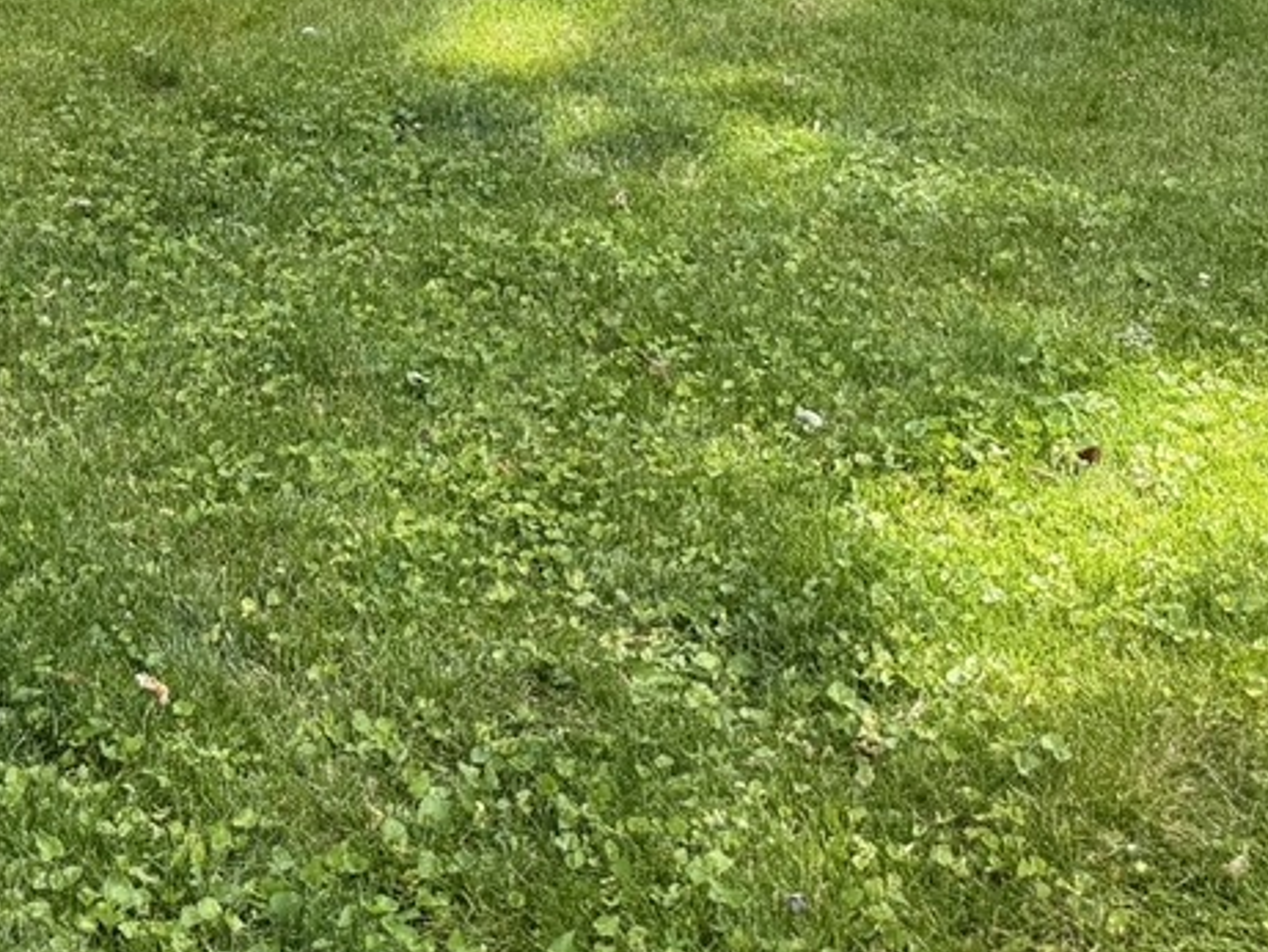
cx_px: 201
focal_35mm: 75
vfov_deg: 17.6
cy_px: -470
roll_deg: +1.7
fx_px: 2748
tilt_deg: -9.5
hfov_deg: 25.4
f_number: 1.78
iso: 100
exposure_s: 1/1106
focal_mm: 6.76
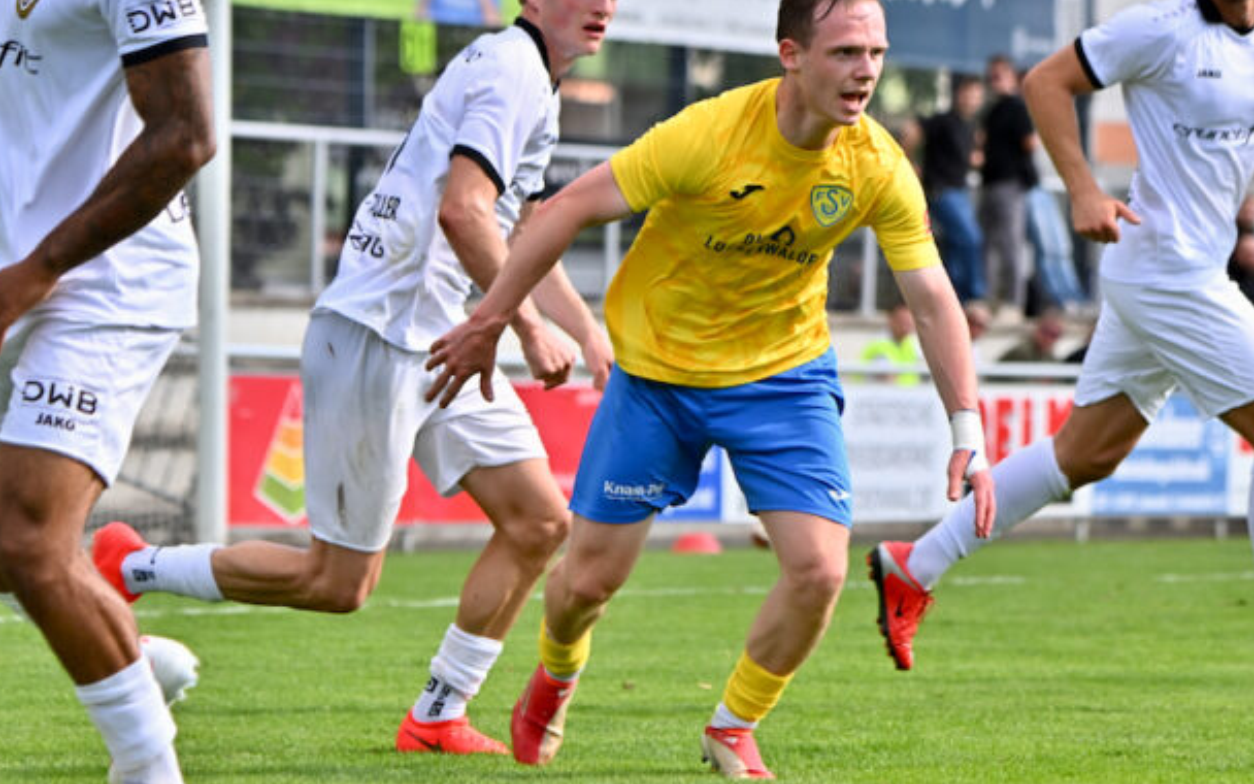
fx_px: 10560
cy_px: 321
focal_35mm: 309
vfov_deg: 4.3
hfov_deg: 6.8
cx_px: 778
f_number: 5.3
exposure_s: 1/2000
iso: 720
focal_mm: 180
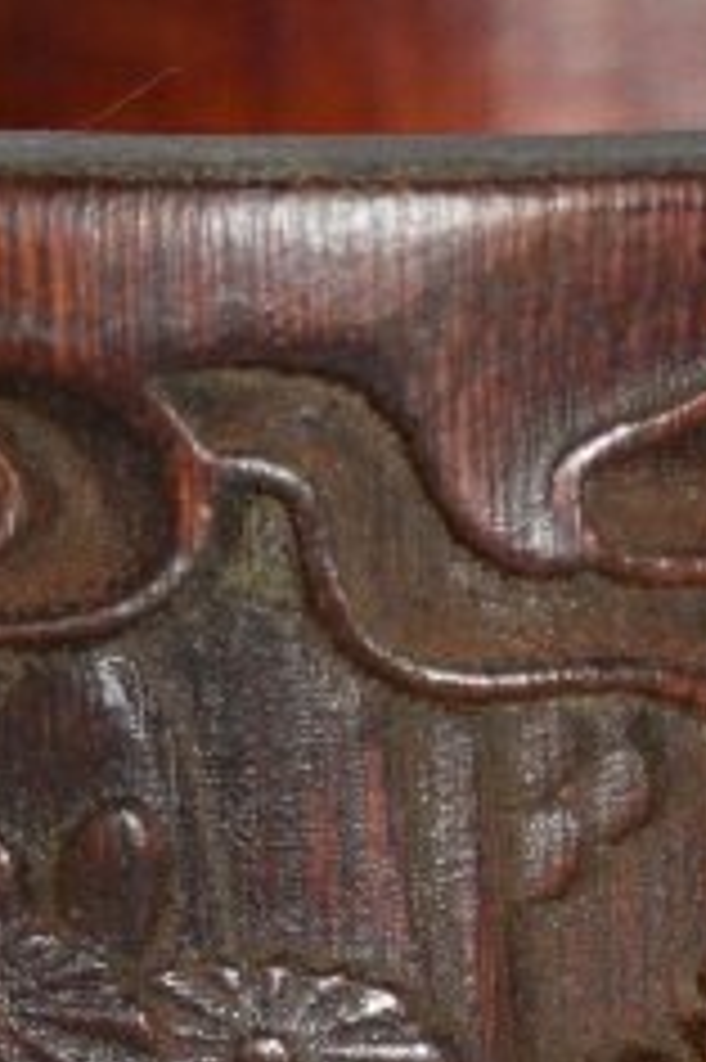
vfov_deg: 5.8
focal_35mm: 351
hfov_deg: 3.9
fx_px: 10340
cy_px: 1760
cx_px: 553
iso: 800
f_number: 5
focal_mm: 46
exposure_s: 1/60
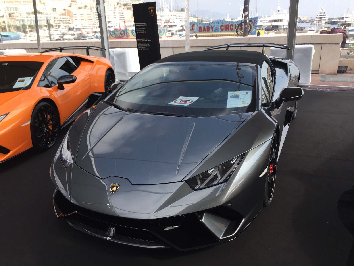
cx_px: 177
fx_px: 297
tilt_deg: -19.7
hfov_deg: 61.7
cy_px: 133
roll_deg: +2.2
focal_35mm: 29
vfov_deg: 48.2
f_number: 2.2
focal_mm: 4.15
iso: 32
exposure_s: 1/648
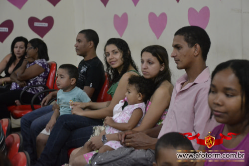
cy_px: 83
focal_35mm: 78
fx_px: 539
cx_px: 124
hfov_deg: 26.0
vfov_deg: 17.5
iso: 3200
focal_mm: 52
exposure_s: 1/20
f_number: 5
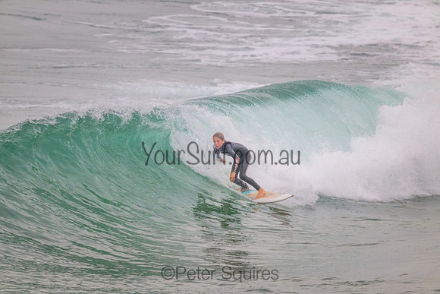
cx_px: 220
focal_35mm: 800
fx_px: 9780
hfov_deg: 2.6
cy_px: 147
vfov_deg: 1.7
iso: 4500
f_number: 11
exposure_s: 1/1250
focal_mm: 800
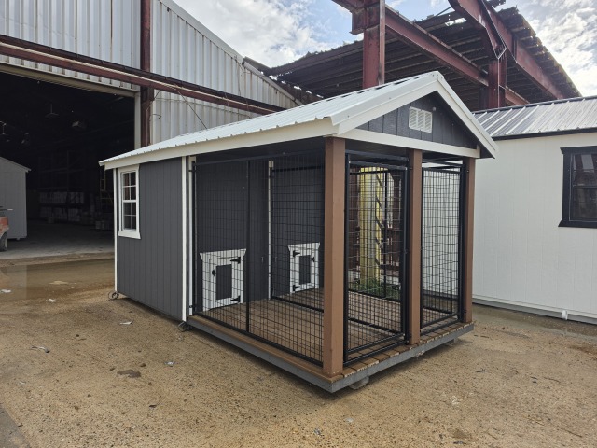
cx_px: 298
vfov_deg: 58.9
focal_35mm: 23
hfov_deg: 73.9
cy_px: 224
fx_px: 397
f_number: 1.4
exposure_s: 1/2252
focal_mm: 6.5
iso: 64
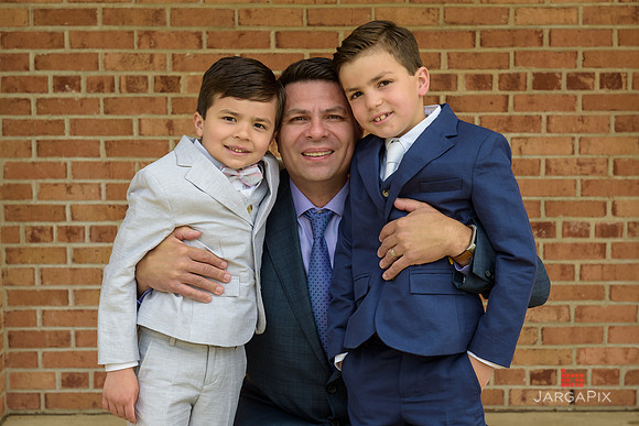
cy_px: 187
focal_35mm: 74
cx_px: 337
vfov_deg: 18.3
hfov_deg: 27.2
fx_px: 1321
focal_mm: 60
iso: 250
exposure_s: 1/320
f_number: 4
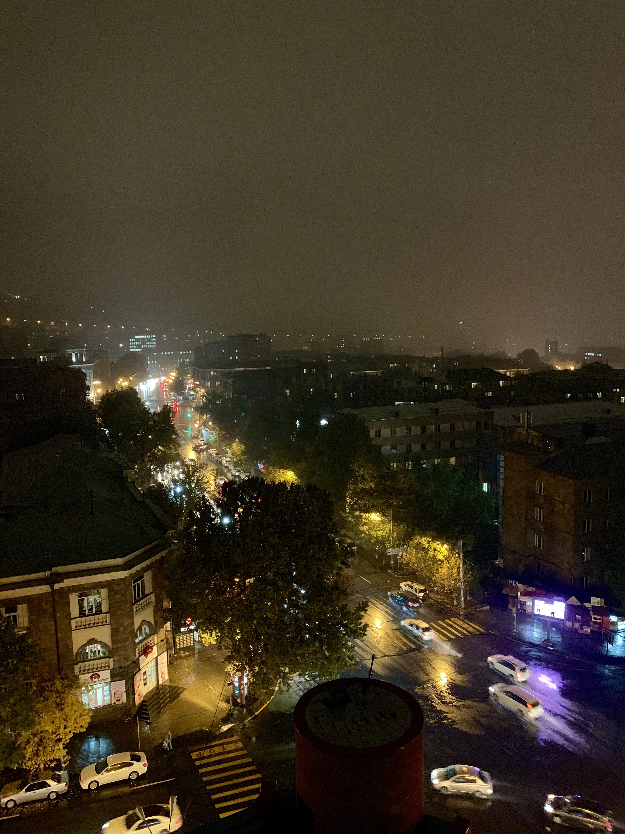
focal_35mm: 26
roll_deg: +1.7
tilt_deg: -7.6
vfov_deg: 67.3
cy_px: 417
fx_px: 626
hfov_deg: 53.1
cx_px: 312
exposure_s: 1/25
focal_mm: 4.25
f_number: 1.8
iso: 640
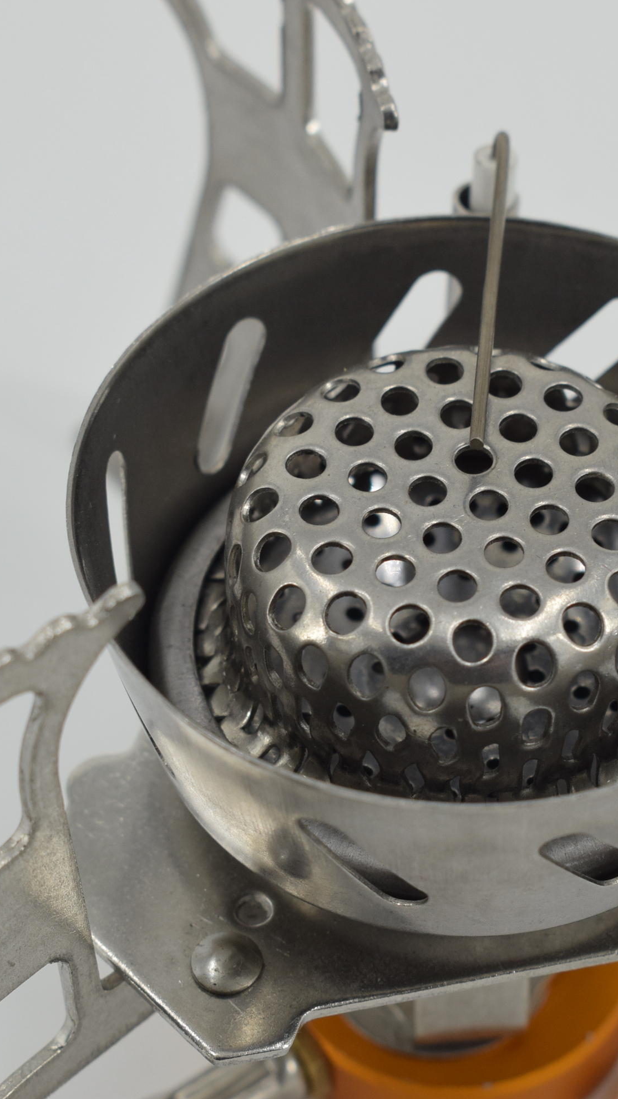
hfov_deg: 10.6
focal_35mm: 114
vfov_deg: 18.8
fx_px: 3322
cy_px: 545
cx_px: 415
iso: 400
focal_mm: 48
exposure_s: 1/200
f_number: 8
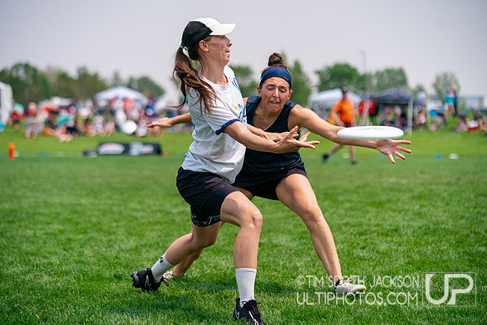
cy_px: 162
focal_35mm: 102
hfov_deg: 20.0
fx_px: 1380
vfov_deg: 13.4
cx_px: 244
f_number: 3.2
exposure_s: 1/6400
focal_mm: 102
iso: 400
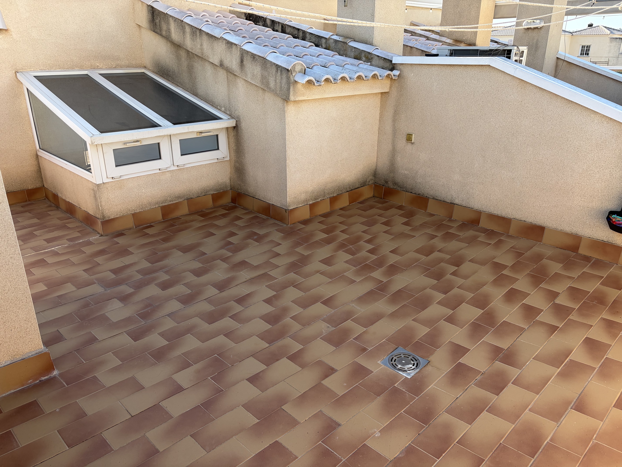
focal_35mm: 26
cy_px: 234
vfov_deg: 53.1
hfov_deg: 67.3
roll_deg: -0.1
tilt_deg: -21.4
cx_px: 311
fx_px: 467
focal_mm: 5.96
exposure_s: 1/1001
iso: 50
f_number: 1.6
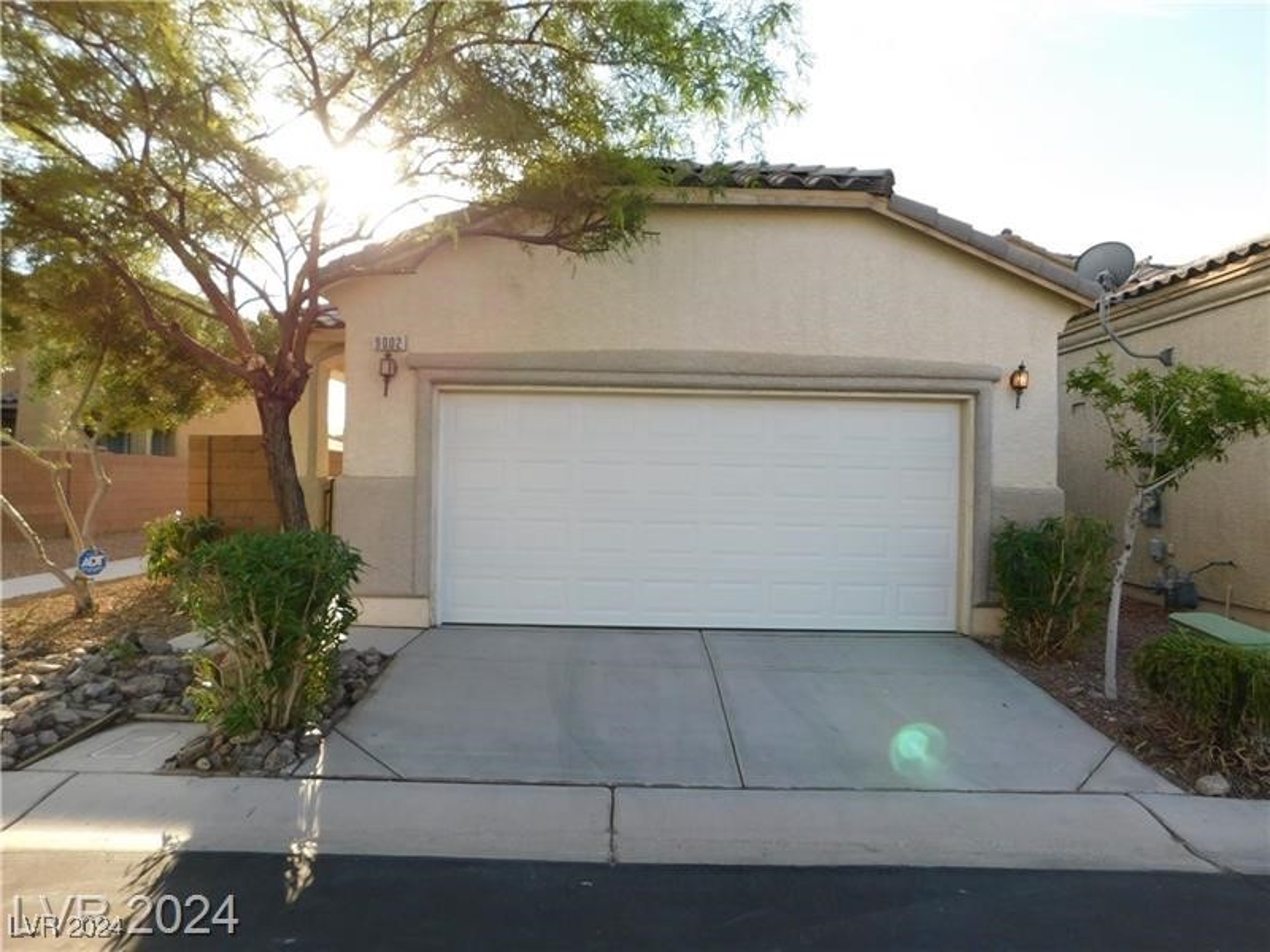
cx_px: 635
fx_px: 844
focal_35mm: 23
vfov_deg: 58.9
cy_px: 476
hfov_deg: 73.9
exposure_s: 1/500
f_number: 3
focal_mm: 4
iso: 125
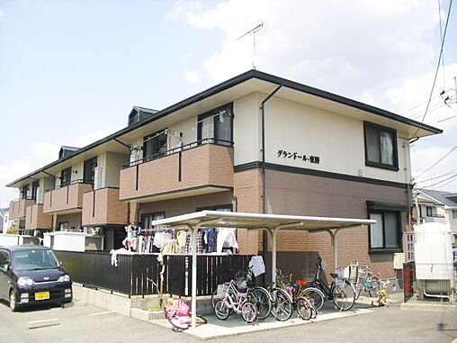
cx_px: 228
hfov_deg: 51.4
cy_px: 172
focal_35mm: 36
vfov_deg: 39.7
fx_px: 475
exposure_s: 1/250
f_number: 7.8
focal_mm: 6.3
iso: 200
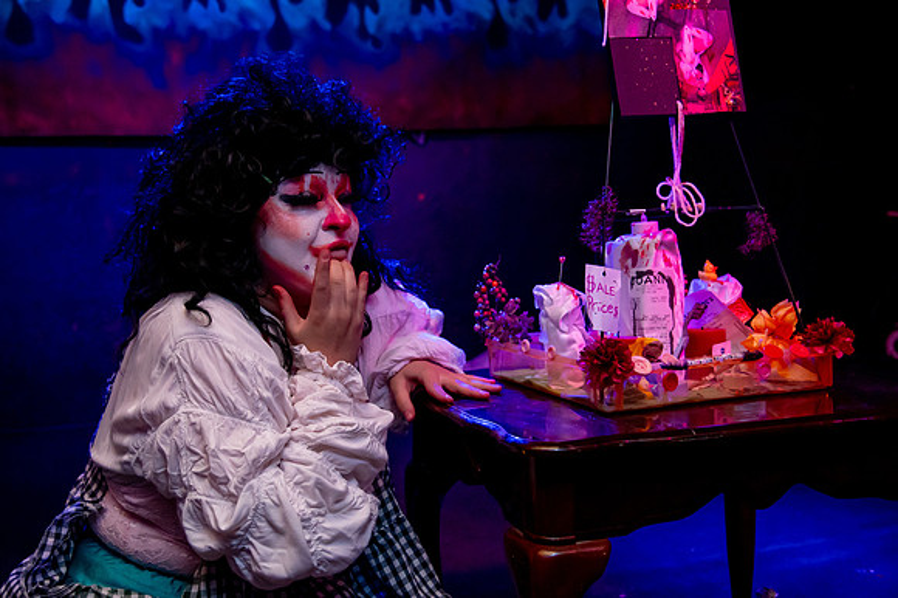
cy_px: 270
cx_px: 394
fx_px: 1082
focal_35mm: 43
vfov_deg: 30.9
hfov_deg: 45.0
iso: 5000
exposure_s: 1/100
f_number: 4
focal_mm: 38
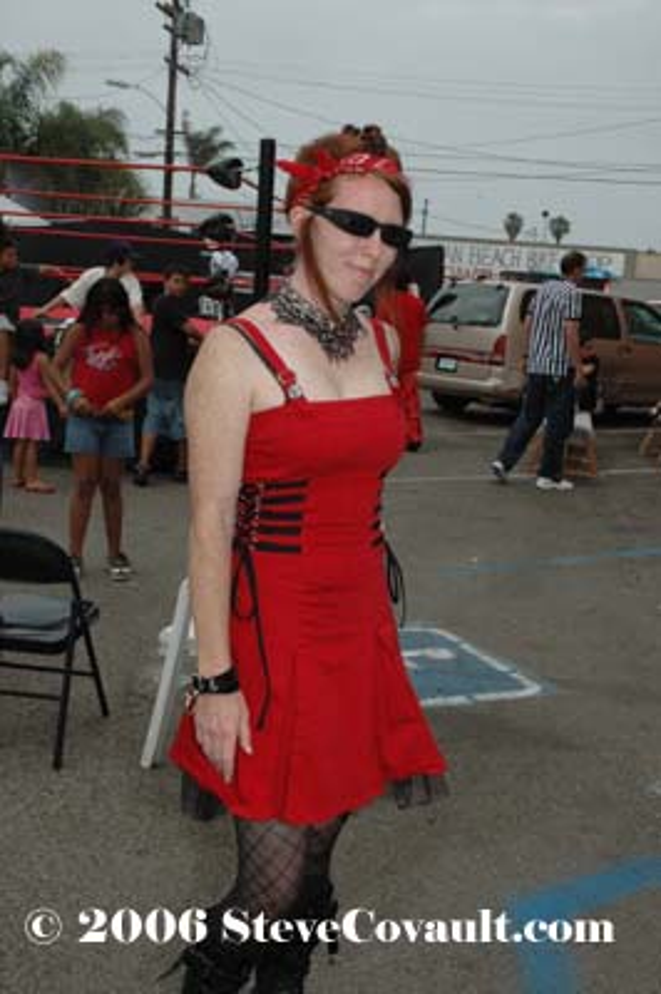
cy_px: 497
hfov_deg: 30.8
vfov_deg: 45.0
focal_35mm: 44
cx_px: 330
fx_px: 1200
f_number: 14
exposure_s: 1/500
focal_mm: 29
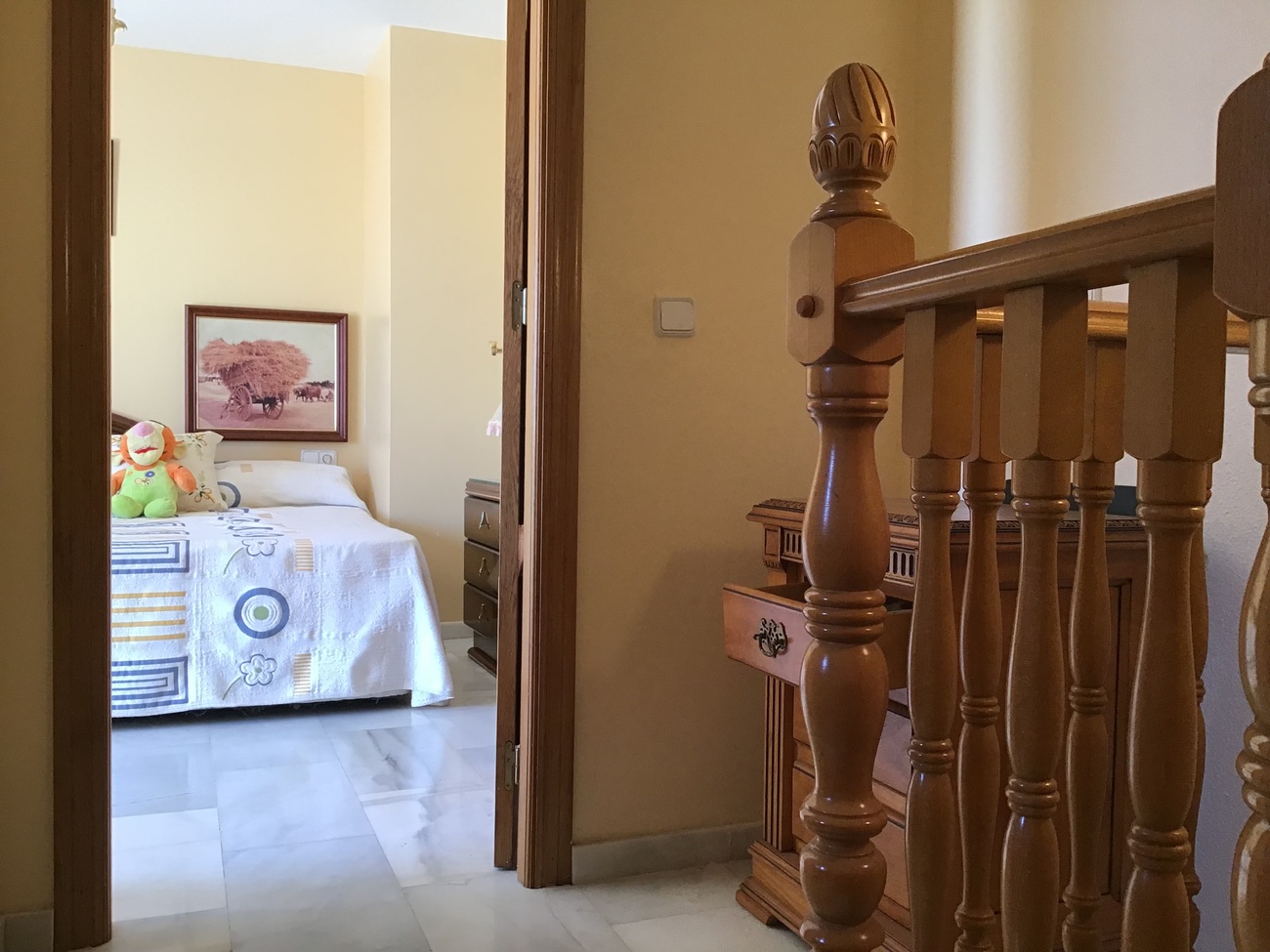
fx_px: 1137
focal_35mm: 31
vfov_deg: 45.4
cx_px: 635
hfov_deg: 58.4
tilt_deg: -1.9
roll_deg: -0.6
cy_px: 476
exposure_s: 1/33
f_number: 2.4
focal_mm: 3.3
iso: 64
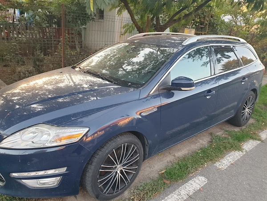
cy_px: 100
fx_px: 201
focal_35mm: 26
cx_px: 134
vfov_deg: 53.1
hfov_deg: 67.3
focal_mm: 4.3
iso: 100
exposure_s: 1/50
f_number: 2.4
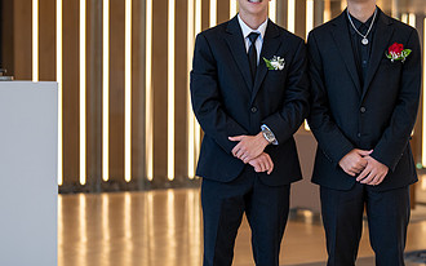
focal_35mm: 112
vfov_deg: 11.7
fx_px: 1300
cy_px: 126
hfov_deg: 18.5
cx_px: 308
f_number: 1.2
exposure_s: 1/1000
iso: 320
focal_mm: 50
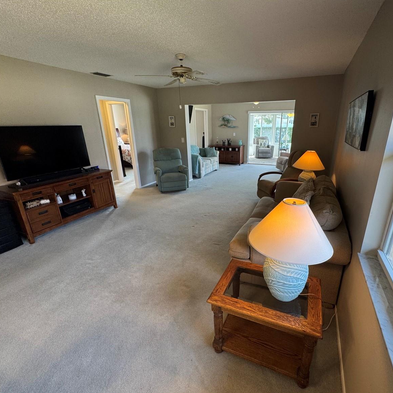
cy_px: 200
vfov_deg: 84.0
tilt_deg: -20.2
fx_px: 218
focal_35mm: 17
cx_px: 223
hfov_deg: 83.5
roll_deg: +0.2
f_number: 2.2
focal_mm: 2.22
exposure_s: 1/120
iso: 125
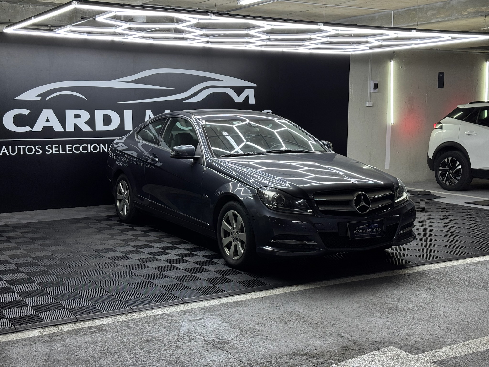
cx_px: 244
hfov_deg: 39.7
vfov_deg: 30.3
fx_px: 678
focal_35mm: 48
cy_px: 184
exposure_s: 1/50
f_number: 1.78
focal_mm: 6.76
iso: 100
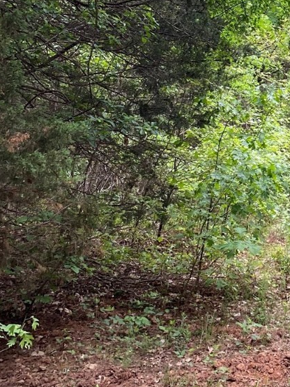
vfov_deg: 26.7
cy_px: 94
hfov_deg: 18.7
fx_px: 805
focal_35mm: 72
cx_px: 395
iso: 50
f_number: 1.8
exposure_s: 1/122
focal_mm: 4.25
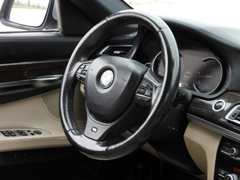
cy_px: 90
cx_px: 120
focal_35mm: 85
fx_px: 589
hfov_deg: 23.0
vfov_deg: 17.4
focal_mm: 15.3
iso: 140
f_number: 3.5
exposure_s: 1/60
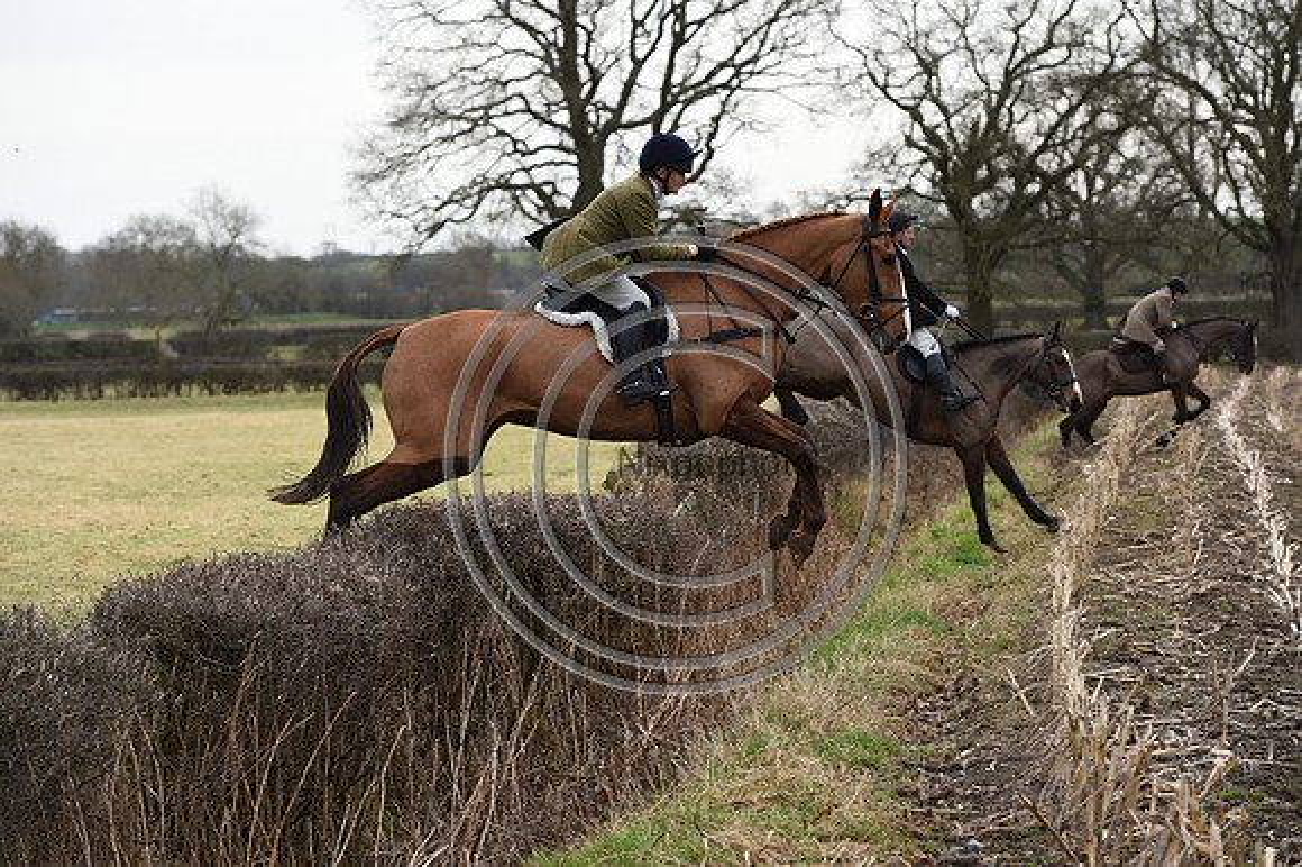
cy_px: 434
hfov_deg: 15.8
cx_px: 651
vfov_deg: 10.5
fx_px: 4699
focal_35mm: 130
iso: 1000
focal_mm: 130
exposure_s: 1/1250
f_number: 5.6
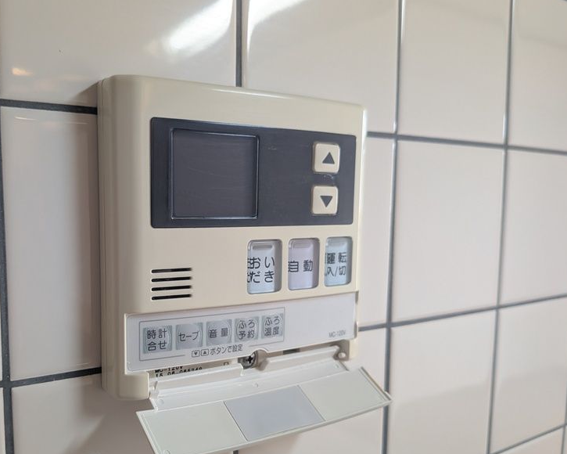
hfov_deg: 56.3
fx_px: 520
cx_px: 202
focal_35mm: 31
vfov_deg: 47.0
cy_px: 262
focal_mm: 4.53
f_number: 1.7
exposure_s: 1/100
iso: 223
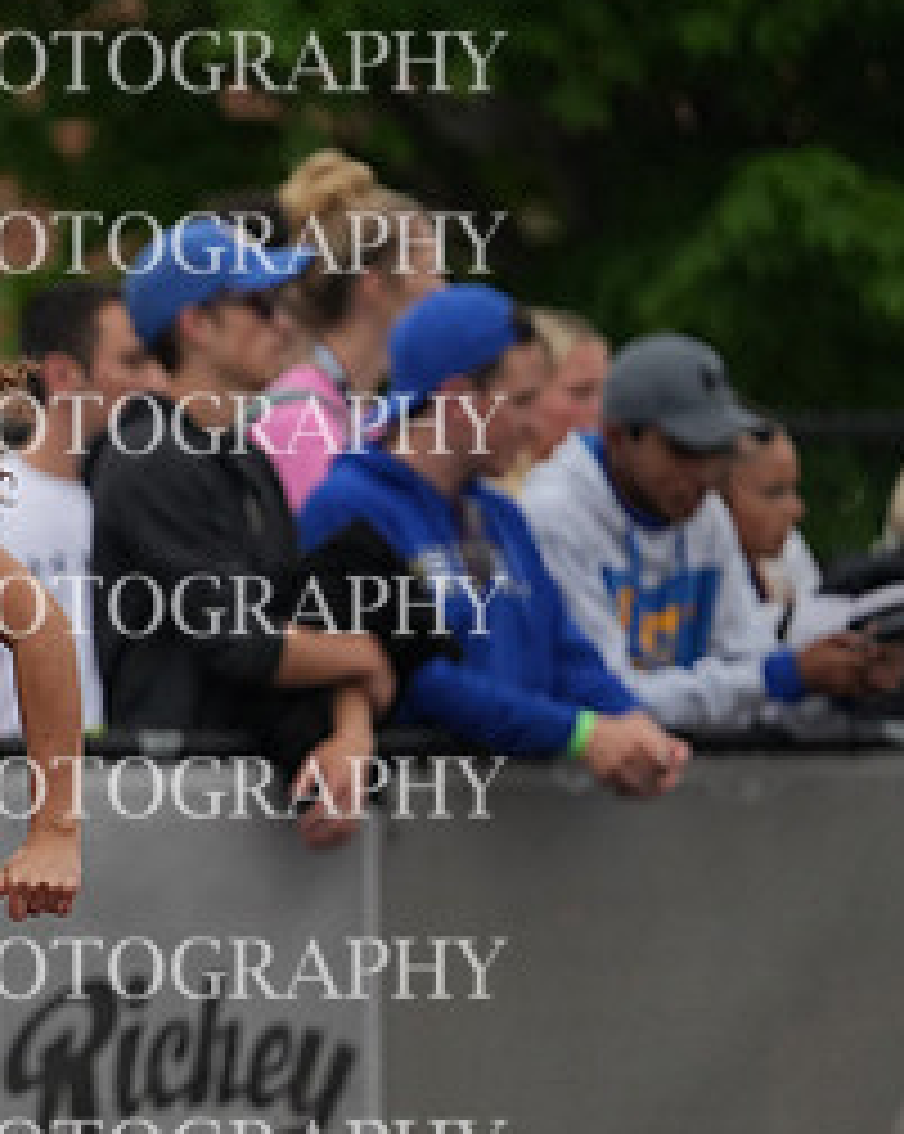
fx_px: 43489
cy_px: 515
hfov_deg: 1.2
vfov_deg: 1.5
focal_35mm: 1298
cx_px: -144
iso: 2500
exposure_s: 1/5000
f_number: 6.3
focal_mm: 600
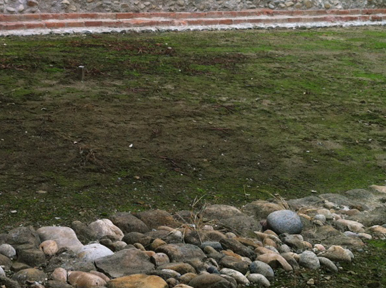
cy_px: 24
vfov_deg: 18.7
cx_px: 207
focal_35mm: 77
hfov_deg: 25.4
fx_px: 858
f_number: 2.8
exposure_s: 1/120
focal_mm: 3.85
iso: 80
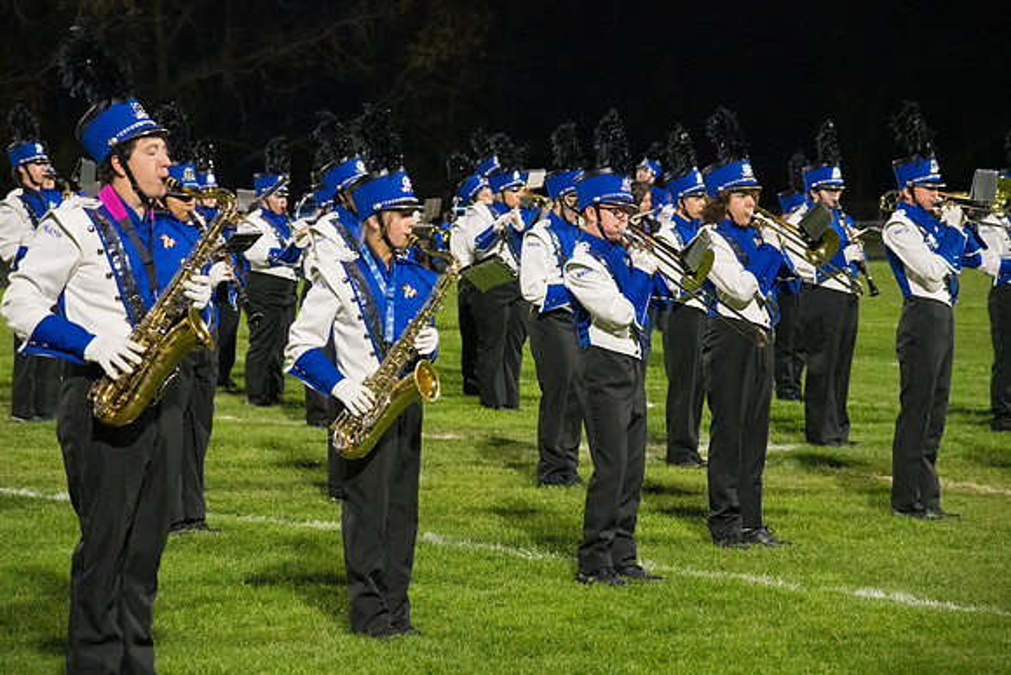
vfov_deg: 11.4
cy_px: 338
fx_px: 3371
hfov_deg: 17.1
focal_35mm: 120
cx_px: 506
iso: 5000
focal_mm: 120
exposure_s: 1/400
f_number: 5
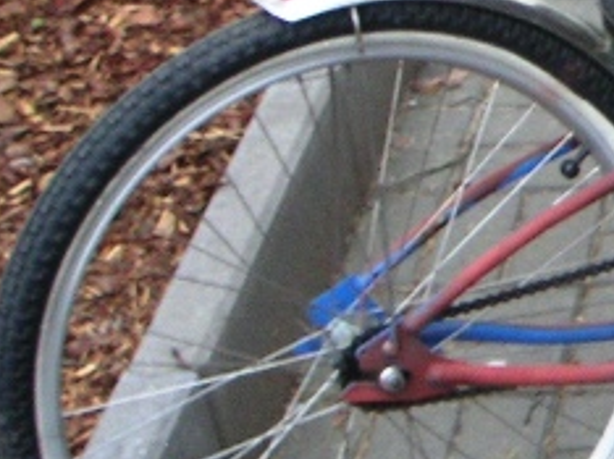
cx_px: 1008
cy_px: 126
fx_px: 2304
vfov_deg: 11.4
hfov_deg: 13.9
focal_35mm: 130
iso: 100
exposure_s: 1/3
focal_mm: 6
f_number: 2.8
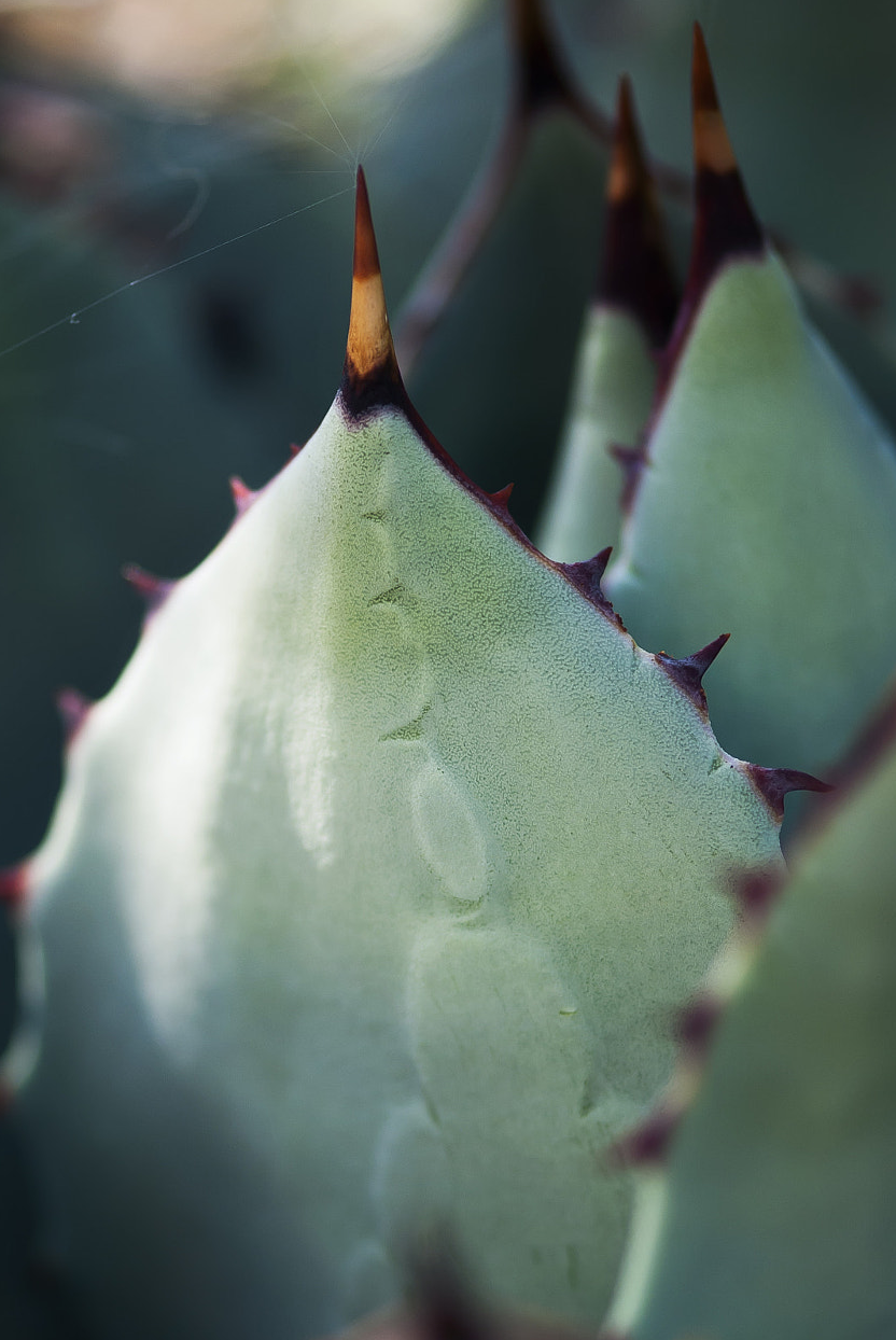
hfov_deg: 6.8
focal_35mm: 203
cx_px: 383
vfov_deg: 10.1
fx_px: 7548
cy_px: 859
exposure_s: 1/160
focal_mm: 105
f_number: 3.2
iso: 100
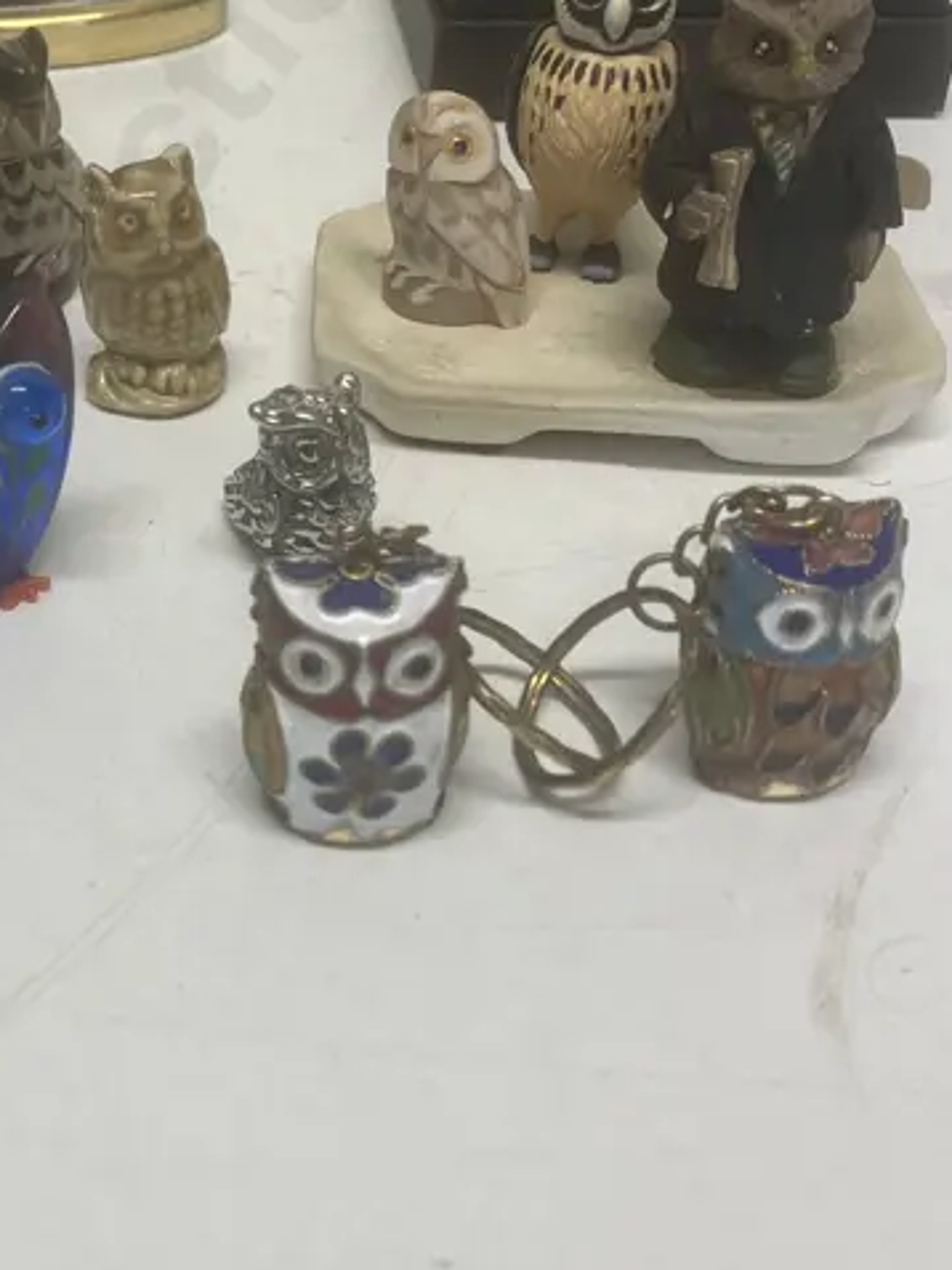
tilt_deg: -30.5
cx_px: -45
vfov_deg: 32.0
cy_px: 436
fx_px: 2202
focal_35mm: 60
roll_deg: +1.3
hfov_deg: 23.2
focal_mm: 3.99
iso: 80
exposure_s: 1/100
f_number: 1.8
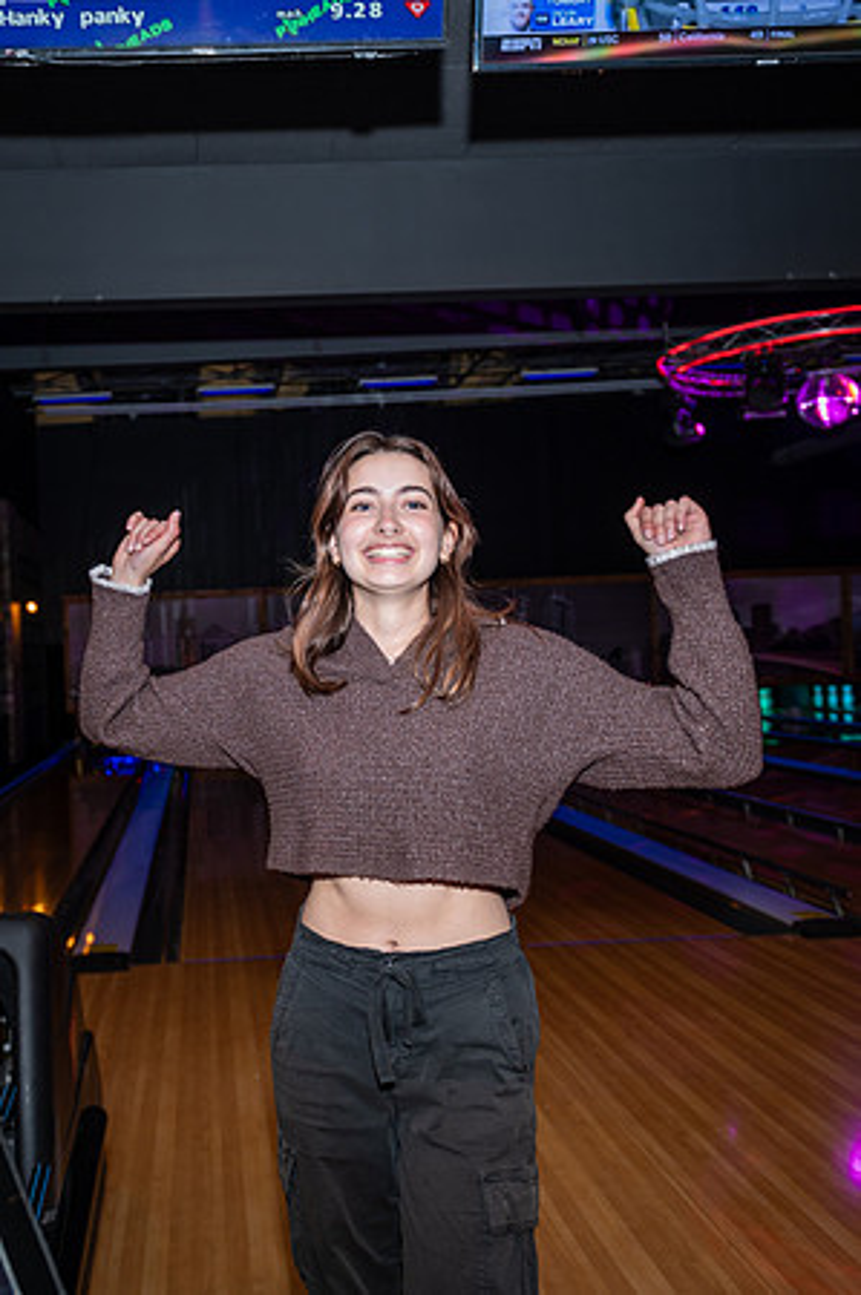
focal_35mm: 36
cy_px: 648
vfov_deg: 53.1
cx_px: 269
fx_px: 1296
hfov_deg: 36.3
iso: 250
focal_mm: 24
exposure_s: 1/100
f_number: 3.2
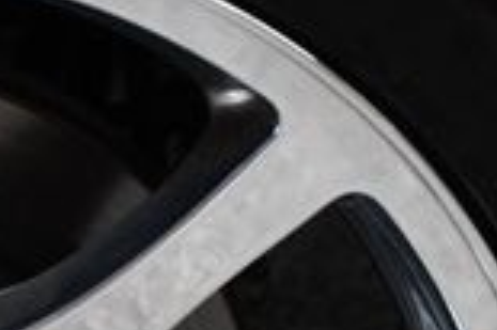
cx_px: -196
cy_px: 497
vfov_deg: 4.6
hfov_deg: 6.9
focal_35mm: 297
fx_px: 4096
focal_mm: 48
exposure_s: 1/125
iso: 2200
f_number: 4.5
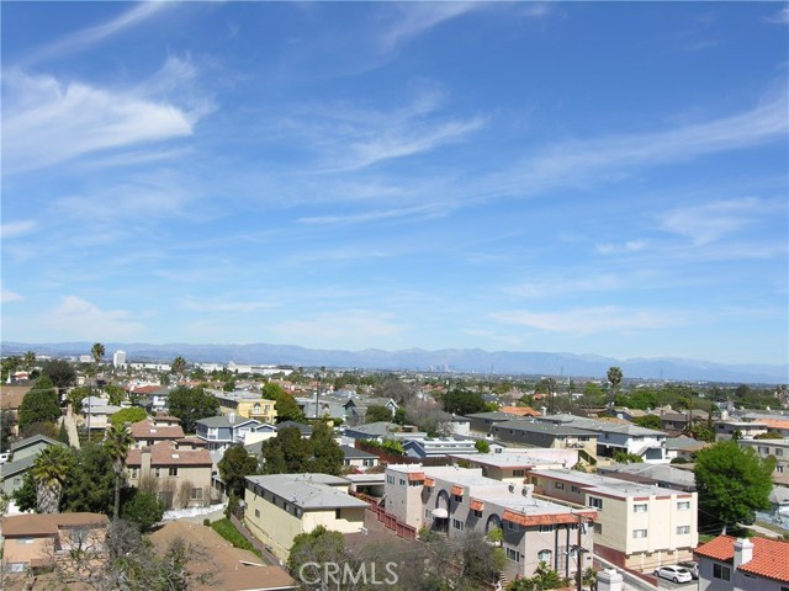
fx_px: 775
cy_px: 296
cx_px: 394
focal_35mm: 34
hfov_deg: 54.0
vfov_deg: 41.8
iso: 50
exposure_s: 1/253
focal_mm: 8.7
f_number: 6.6
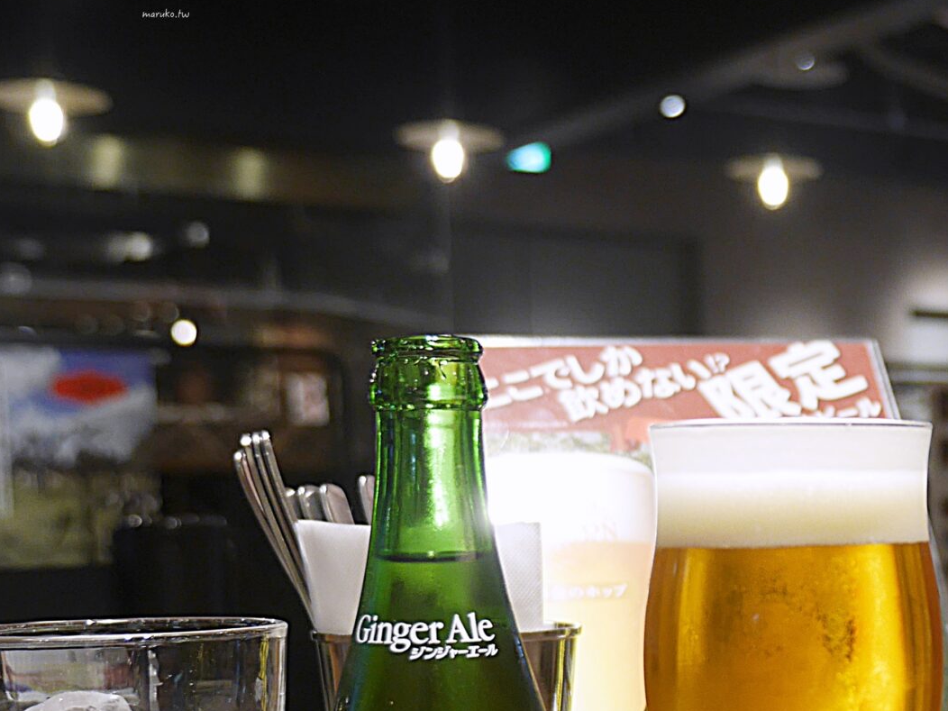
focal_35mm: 73
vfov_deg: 19.8
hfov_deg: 25.3
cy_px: 622
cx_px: 961
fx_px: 1999
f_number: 2.8
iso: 250
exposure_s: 1/60
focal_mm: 15
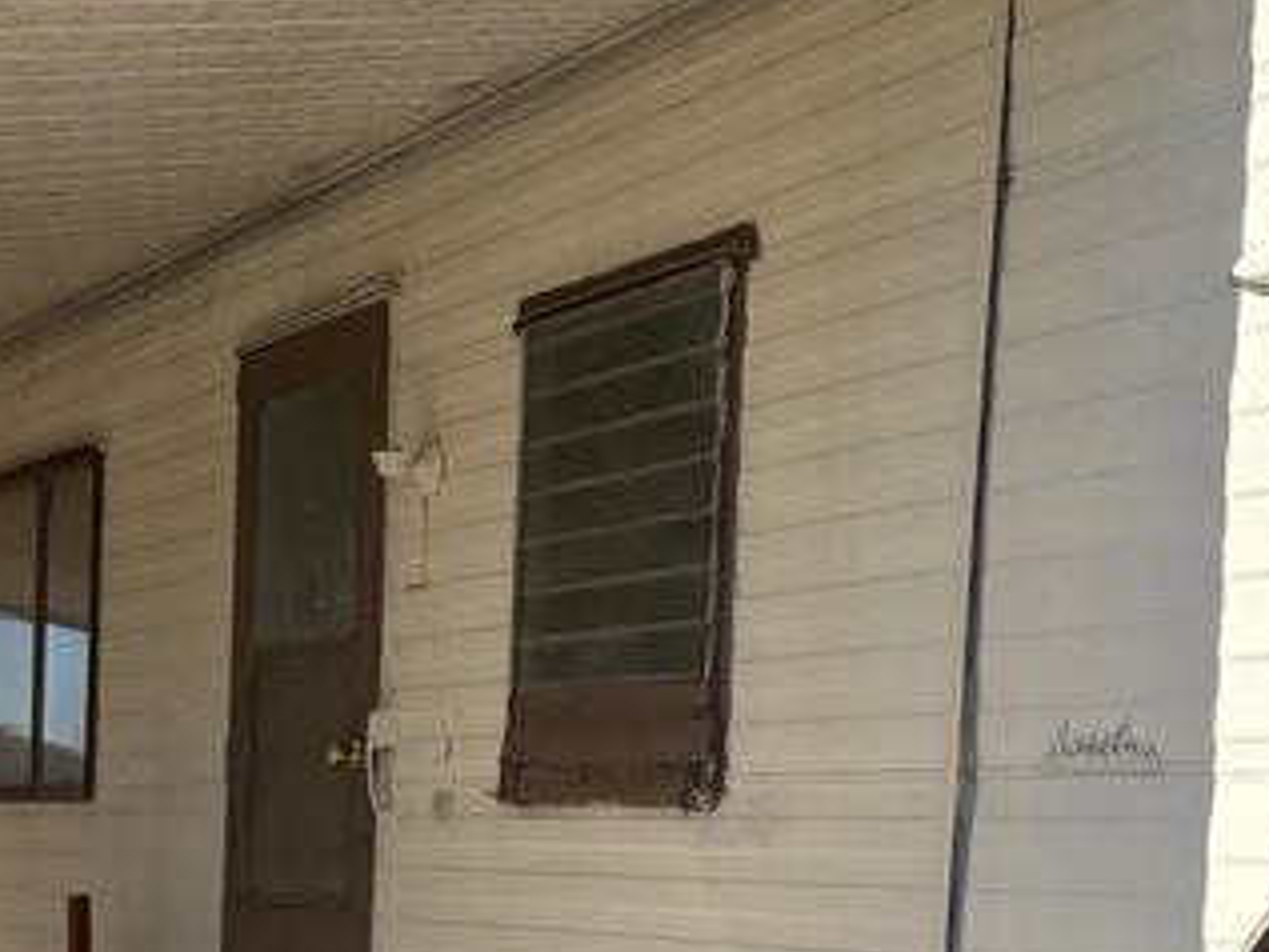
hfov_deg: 23.2
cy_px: 848
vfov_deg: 17.3
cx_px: 464
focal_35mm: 84
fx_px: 3081
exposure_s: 1/2639
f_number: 1.6
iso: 50
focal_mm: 5.96
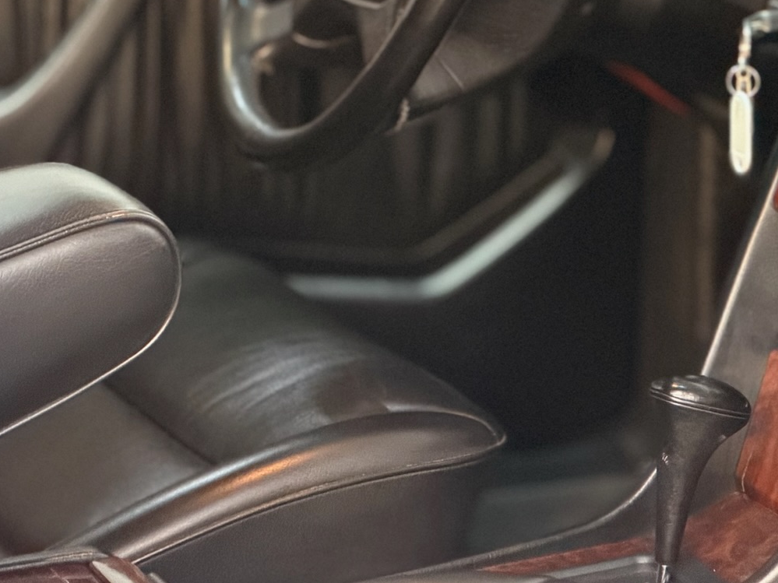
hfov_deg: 9.6
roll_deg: +0.3
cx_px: 716
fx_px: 4607
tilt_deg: -11.1
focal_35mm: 205
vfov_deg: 7.2
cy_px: 102
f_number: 2.8
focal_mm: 16.89
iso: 1600
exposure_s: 1/25
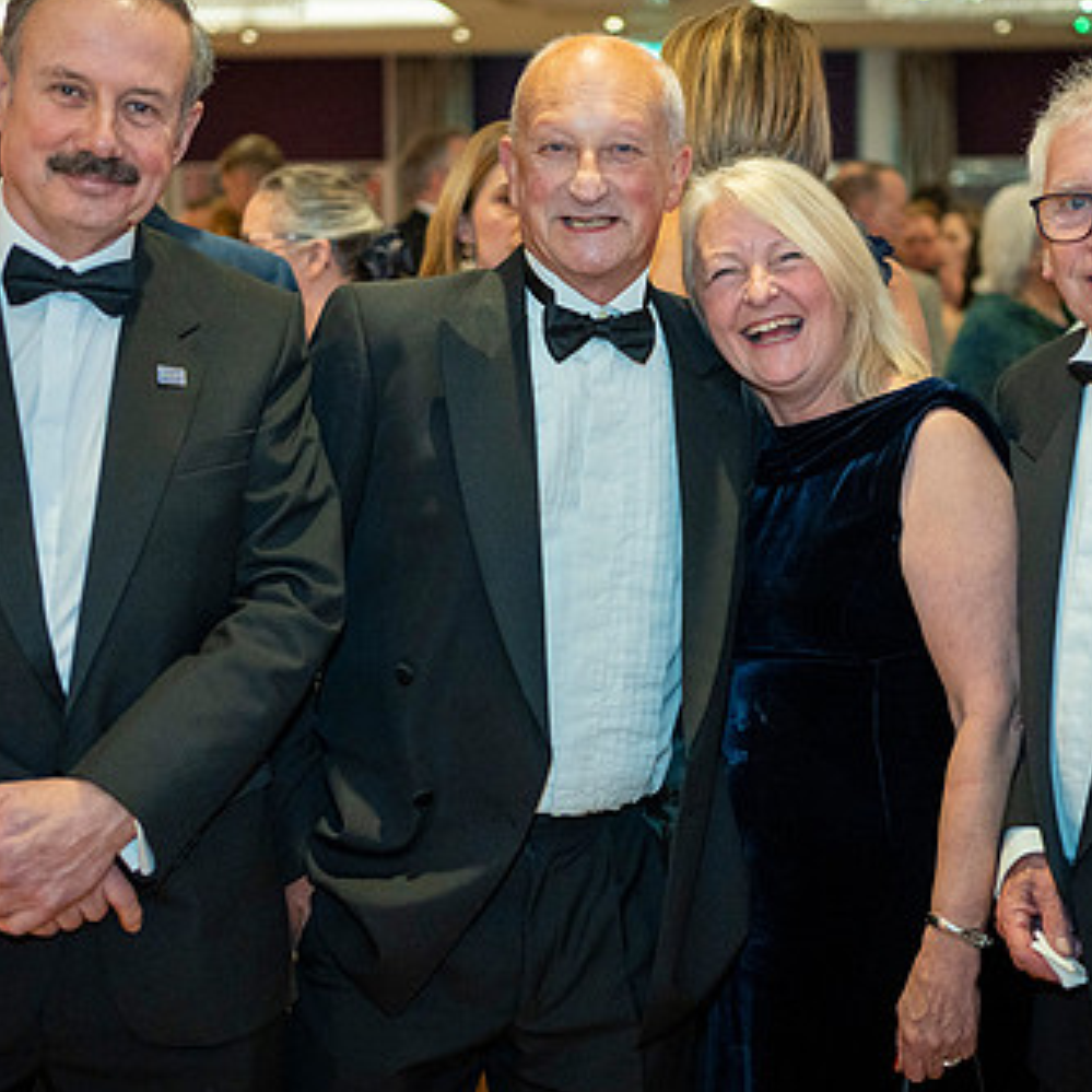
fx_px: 2177
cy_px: 455
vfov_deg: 28.1
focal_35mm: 61
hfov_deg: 28.1
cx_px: 671
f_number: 1.8
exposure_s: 1/80
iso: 1250
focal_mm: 35
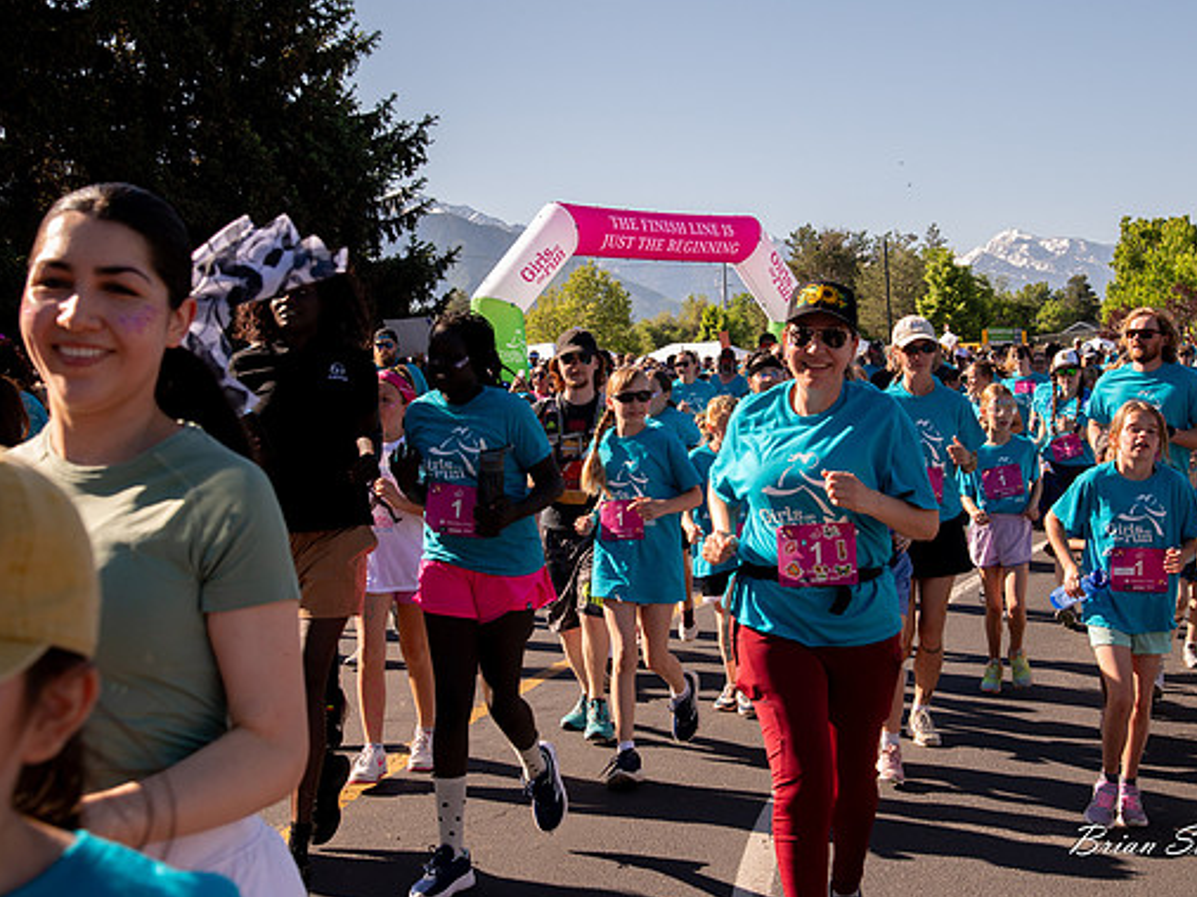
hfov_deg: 32.7
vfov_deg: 24.8
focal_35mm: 59
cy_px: 411
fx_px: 2039
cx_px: 683
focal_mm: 48
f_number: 8
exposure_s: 1/1000
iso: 800
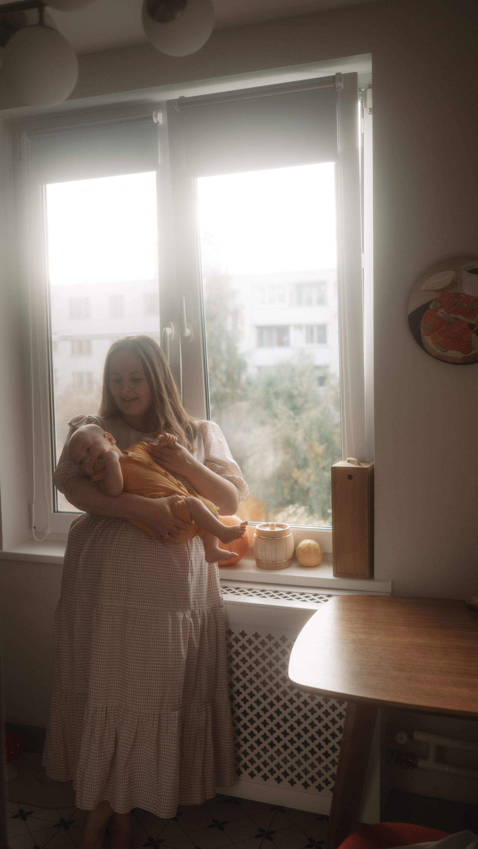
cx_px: 195
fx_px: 834
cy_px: 426
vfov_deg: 54.0
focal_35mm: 37
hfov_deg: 31.9
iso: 400
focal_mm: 35
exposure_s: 1/500
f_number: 2.5
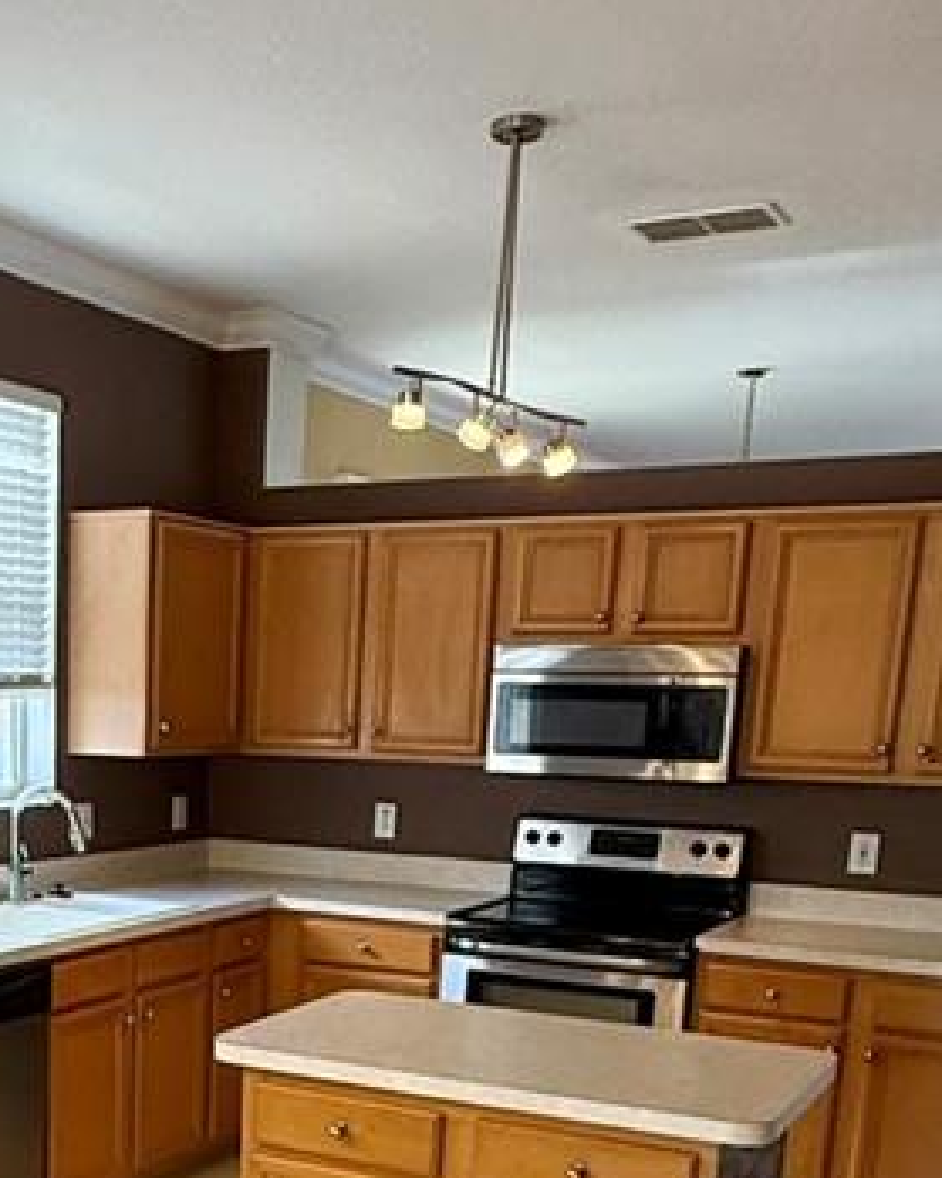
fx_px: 1639
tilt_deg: -11.4
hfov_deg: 30.8
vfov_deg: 36.7
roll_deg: -1.2
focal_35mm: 47
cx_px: 111
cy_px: 1094
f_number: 2.2
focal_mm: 2.22
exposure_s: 1/120
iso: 160
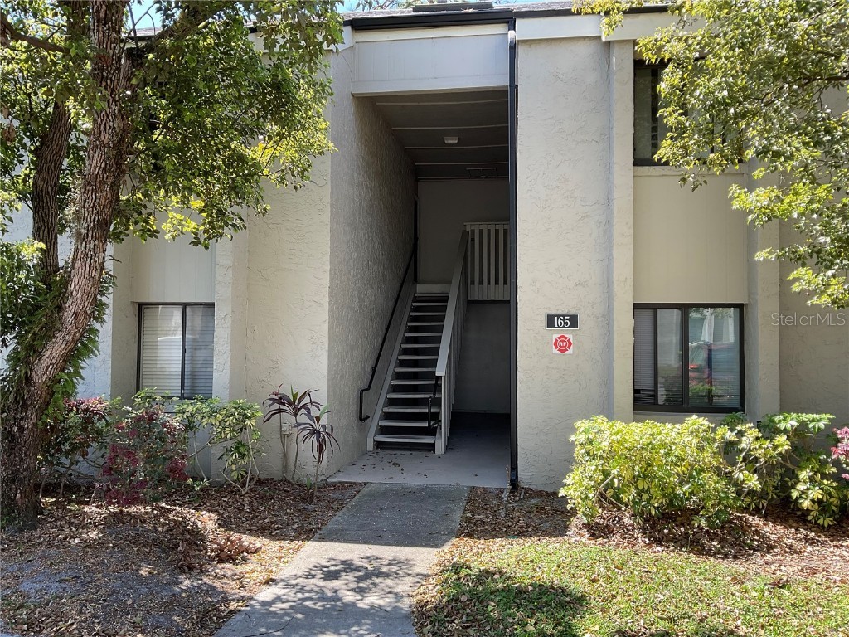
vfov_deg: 48.2
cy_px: 318
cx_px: 424
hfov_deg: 61.7
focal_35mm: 29
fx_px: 711
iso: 16
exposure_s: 1/190
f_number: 1.8
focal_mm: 3
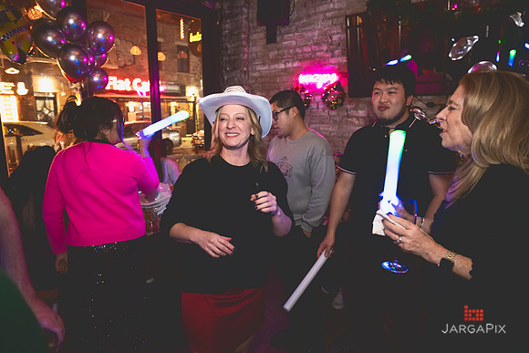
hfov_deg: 73.6
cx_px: 264
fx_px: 353
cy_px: 176
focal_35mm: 24
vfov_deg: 53.1
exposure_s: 1/100
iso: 3200
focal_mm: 24
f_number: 2.8
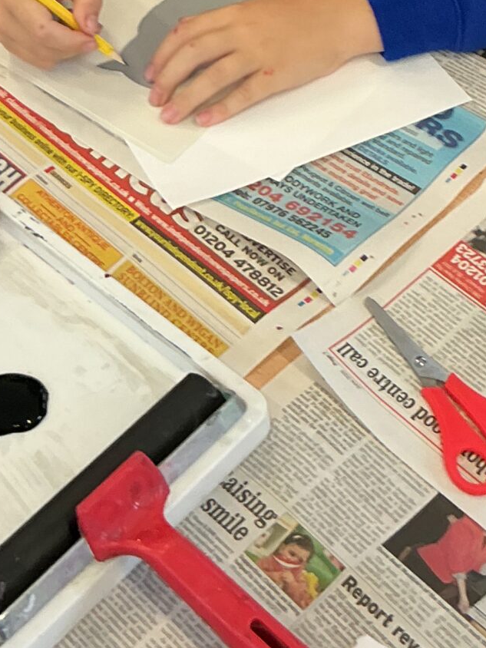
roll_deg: +2.6
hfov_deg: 16.8
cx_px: 224
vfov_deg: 21.3
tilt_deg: -41.4
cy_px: -27
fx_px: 1647
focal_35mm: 88
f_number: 1.8
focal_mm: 3
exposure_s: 1/60
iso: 50
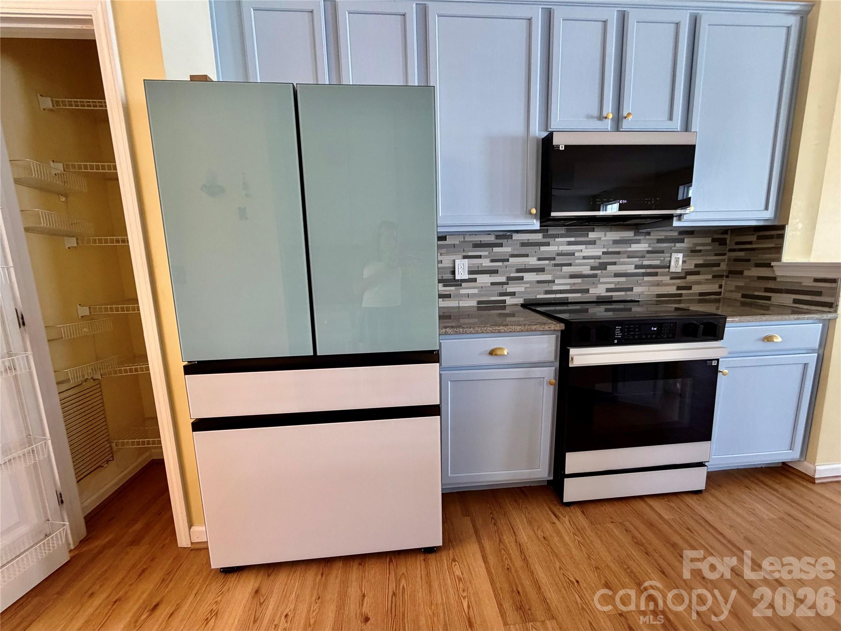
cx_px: 420
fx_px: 340
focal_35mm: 14
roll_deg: -0.4
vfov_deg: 85.7
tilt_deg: -10.0
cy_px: 316
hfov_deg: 102.1
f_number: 2.2
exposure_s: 1/60
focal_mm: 2.22
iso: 250
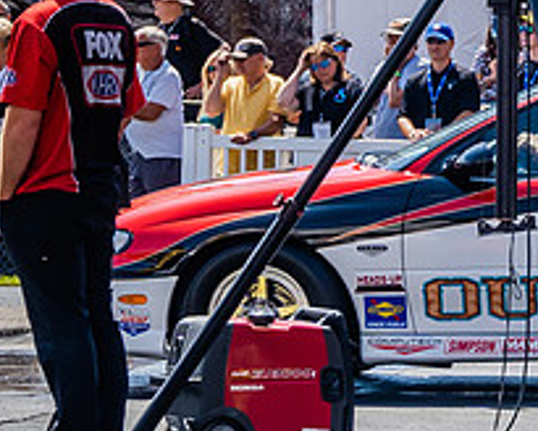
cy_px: 62
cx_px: 719
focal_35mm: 305
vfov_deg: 5.1
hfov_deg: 6.3
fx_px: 4856
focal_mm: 40
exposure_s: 1/400
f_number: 5.6
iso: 100
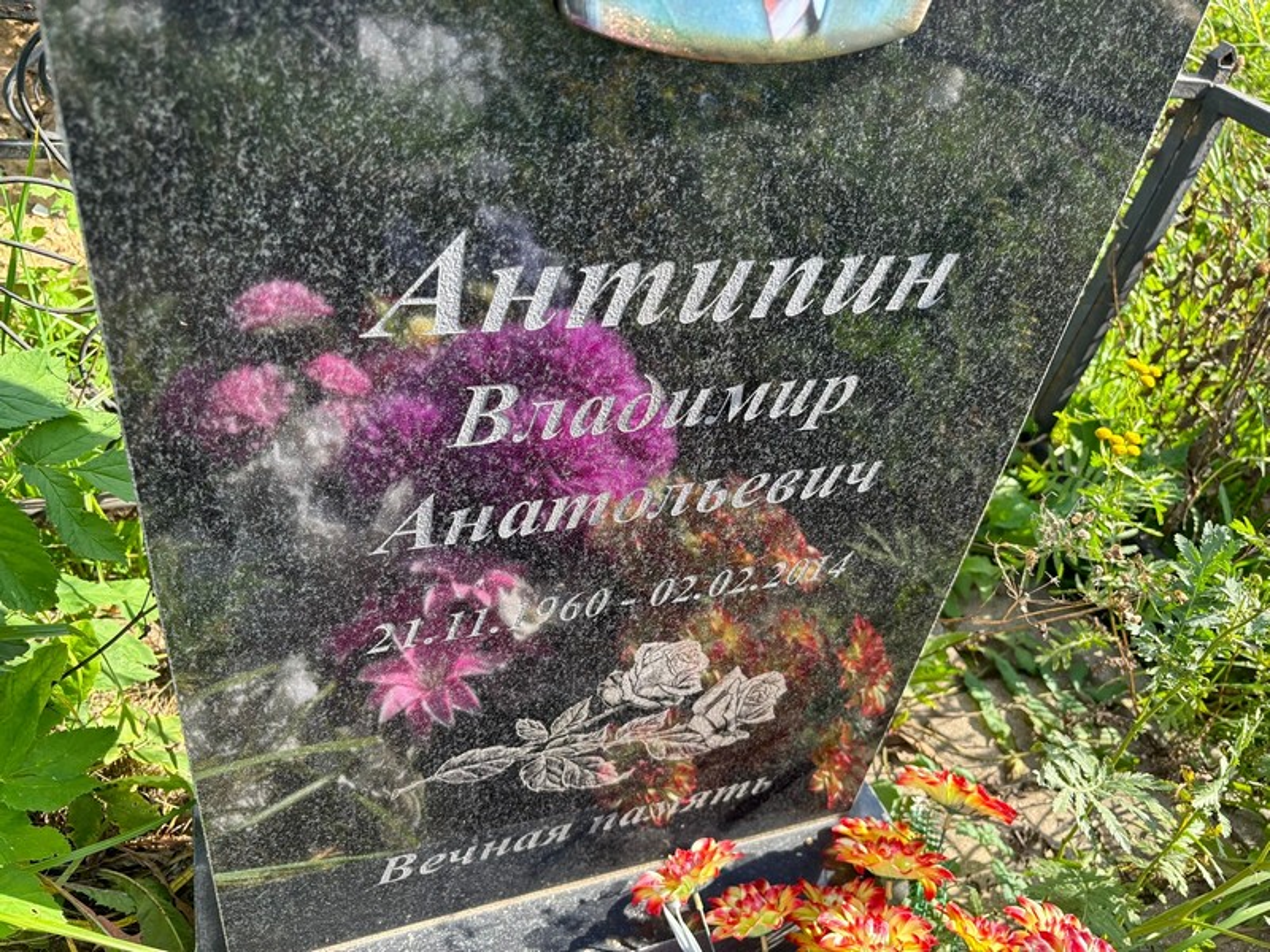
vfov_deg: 53.1
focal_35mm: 26
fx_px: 954
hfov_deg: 67.3
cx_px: 635
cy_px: 476
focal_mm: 5.96
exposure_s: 1/488
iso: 50
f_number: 1.6
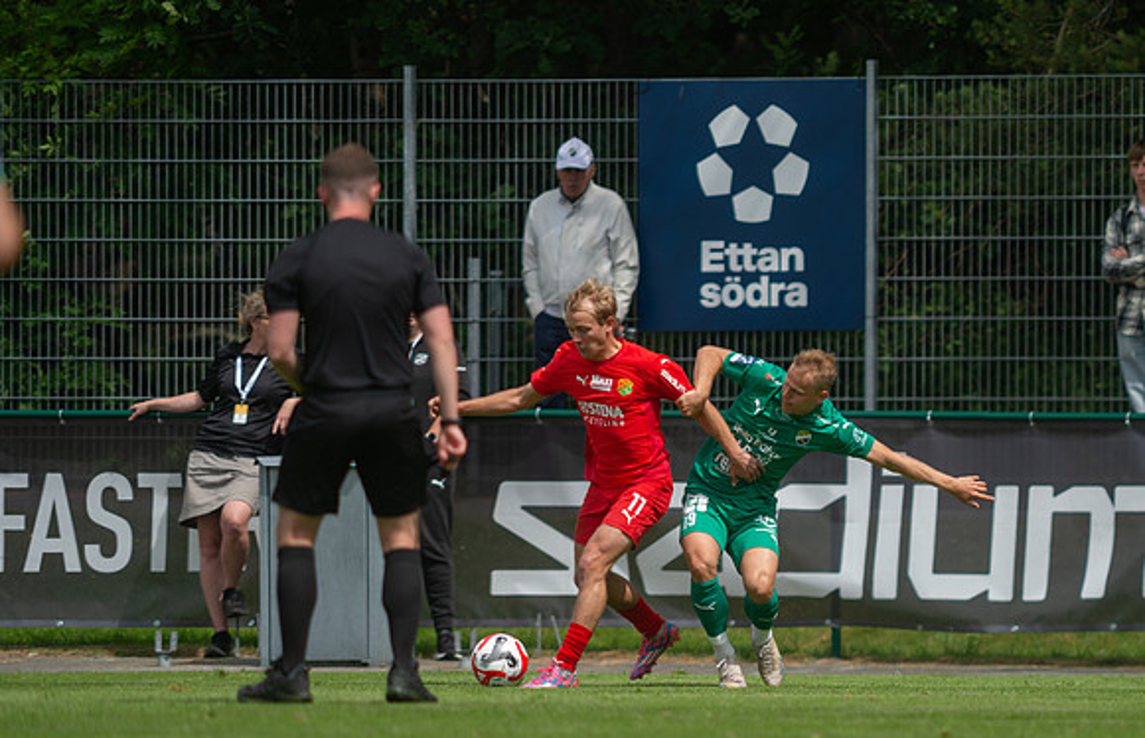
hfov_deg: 3.7
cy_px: 489
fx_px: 17524
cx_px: 735
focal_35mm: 557
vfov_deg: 2.4
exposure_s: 1/1600
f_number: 4
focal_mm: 420
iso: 160
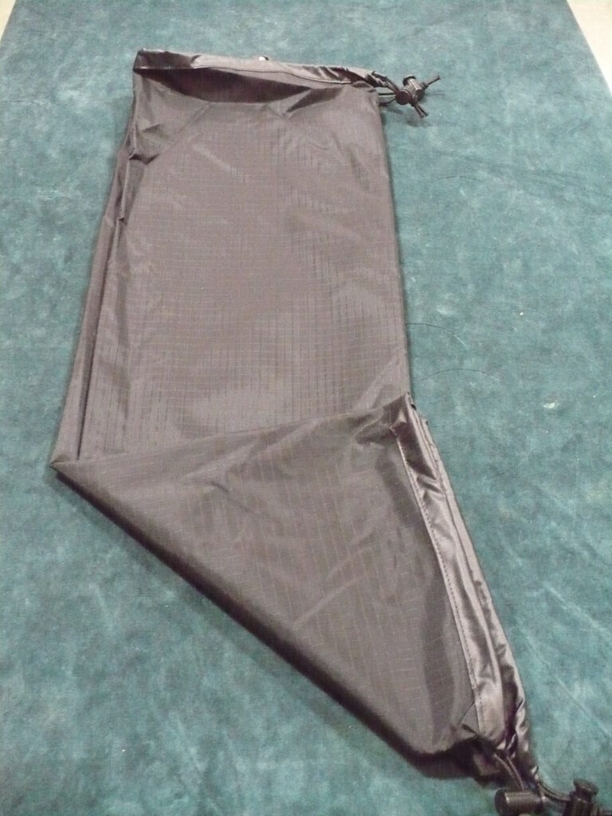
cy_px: 408
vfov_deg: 50.1
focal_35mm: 37
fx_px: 872
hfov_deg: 38.7
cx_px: 306
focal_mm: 6.1
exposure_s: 1/13
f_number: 2.8
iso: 1250
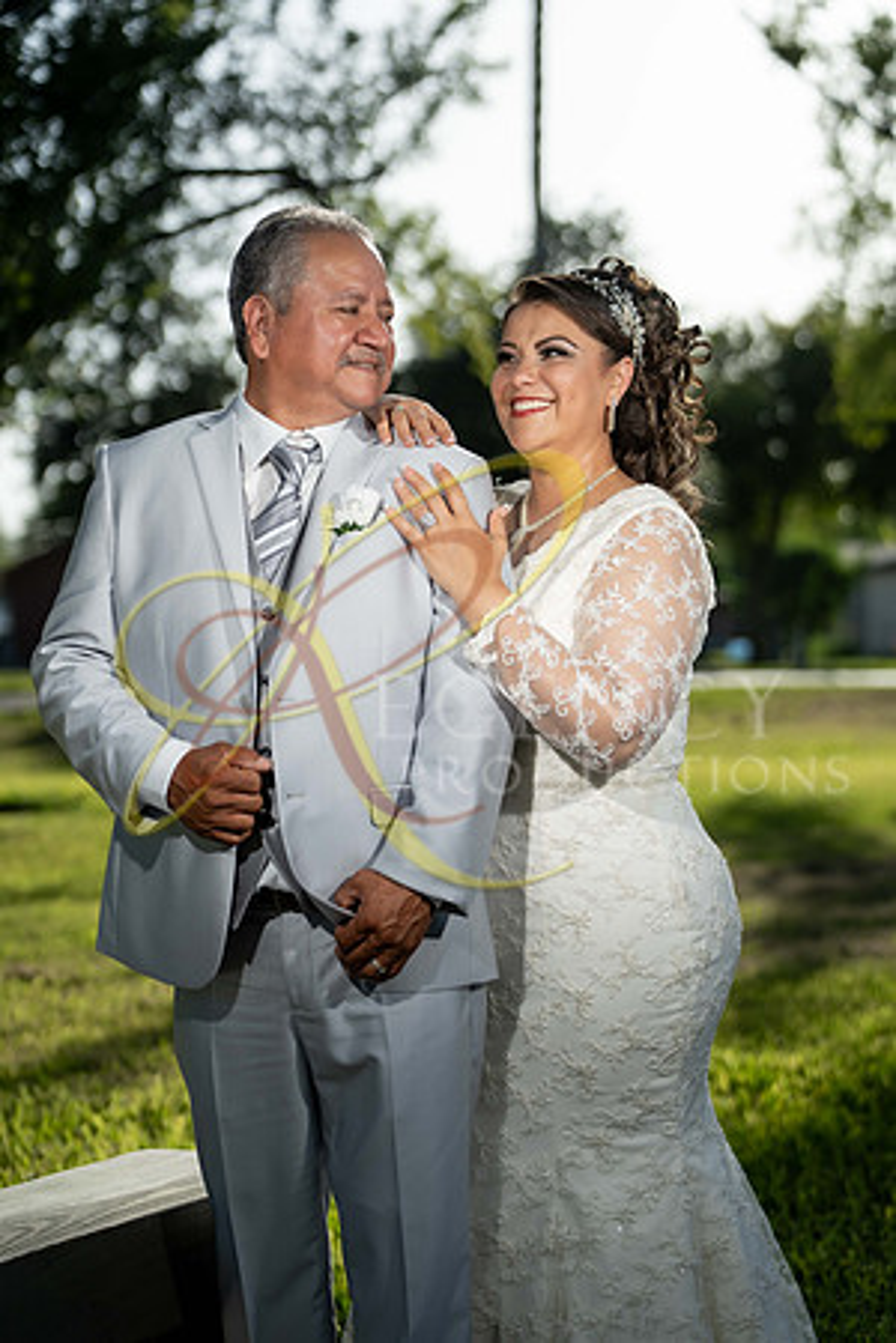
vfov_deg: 28.8
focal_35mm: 70
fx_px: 2613
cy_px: 672
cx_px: 448
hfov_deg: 19.5
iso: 160
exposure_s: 1/3200
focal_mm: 70
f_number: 2.5
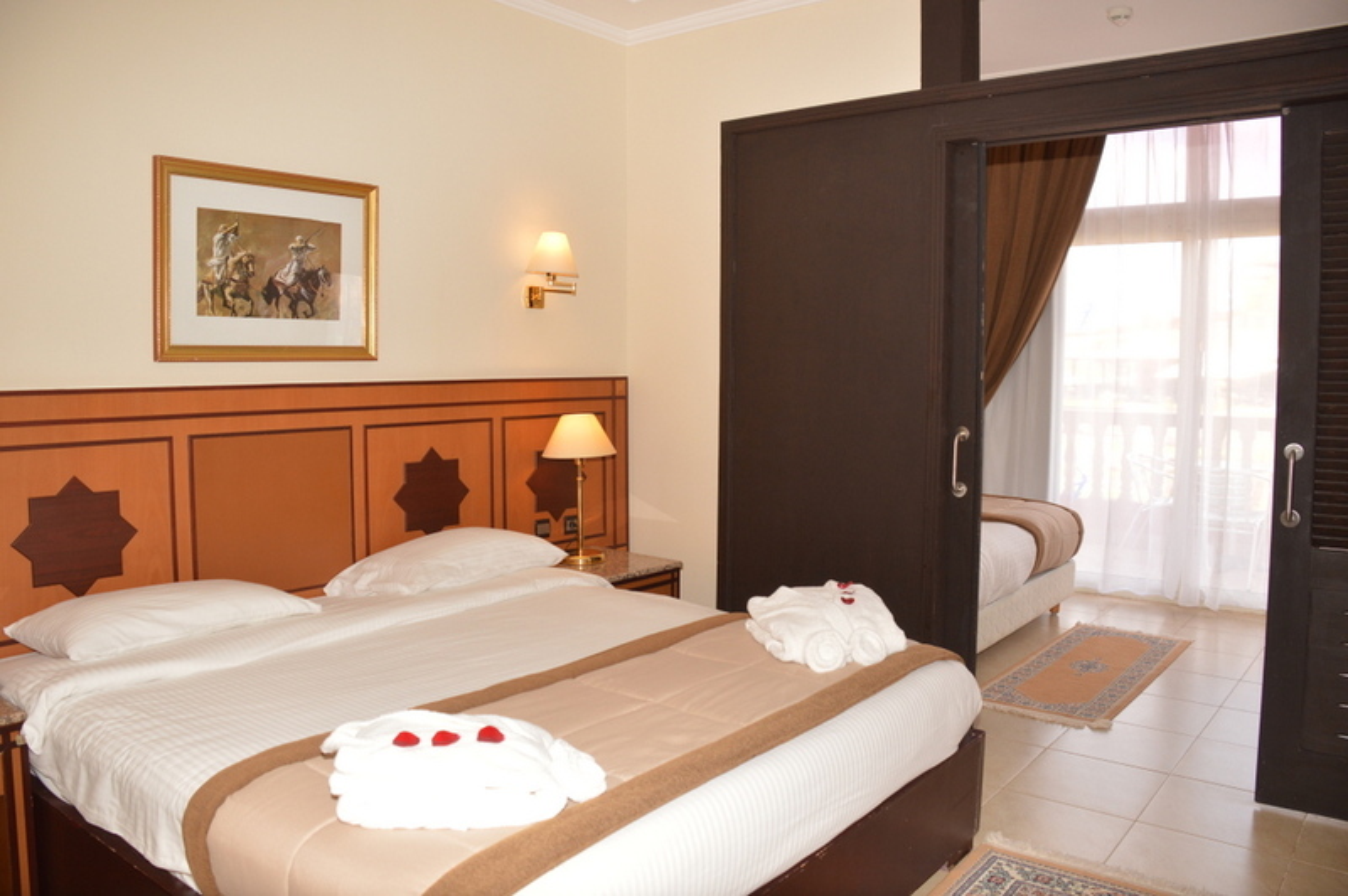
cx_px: 674
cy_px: 448
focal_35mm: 27
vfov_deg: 47.9
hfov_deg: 67.4
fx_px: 1010
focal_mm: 18
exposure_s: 1/250
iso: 400
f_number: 11
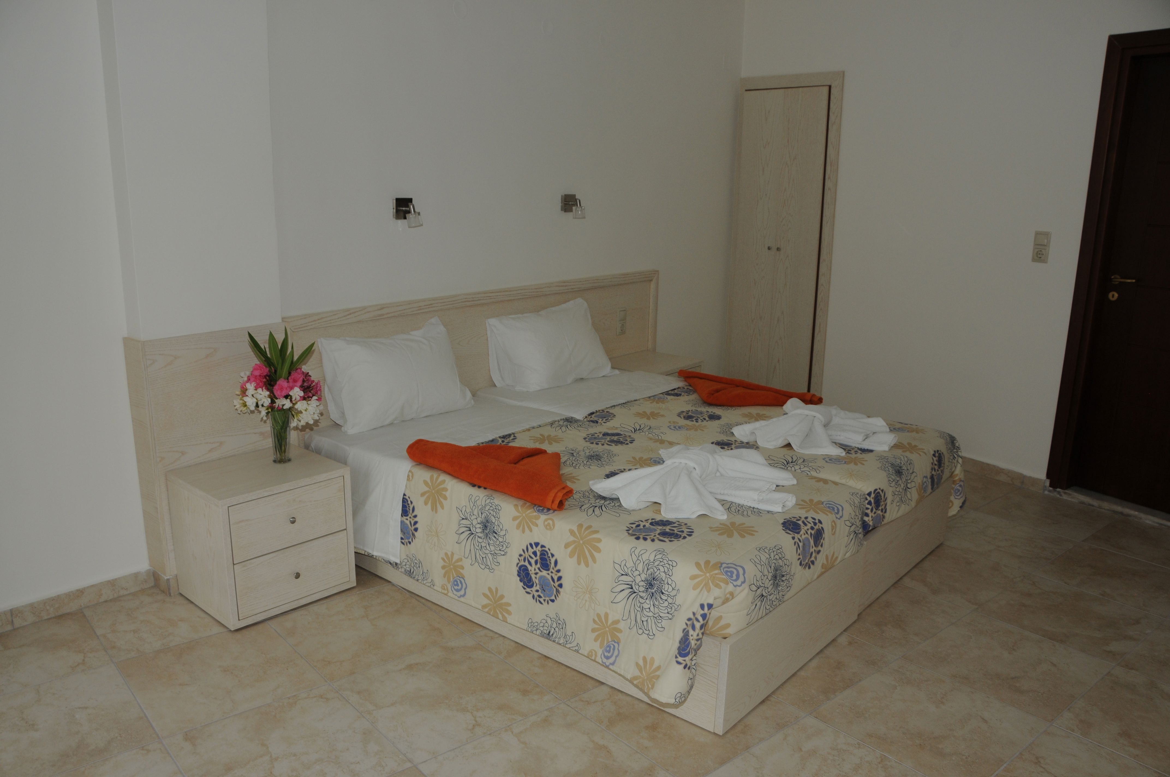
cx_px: 585
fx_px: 876
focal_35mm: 27
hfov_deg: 67.4
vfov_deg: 47.8
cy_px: 388
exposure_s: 1/60
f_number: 5
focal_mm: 18
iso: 200
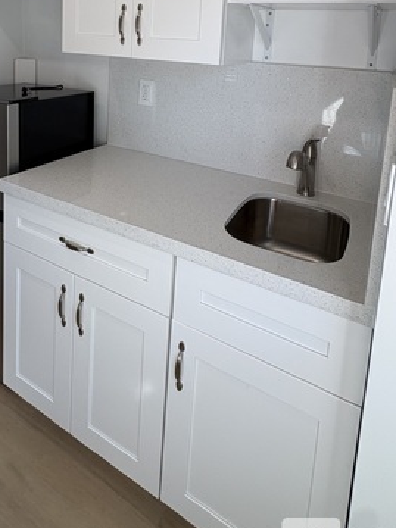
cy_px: 86
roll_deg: -2.7
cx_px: 152
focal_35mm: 26
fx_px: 397
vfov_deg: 60.4
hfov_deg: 52.5
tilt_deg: -6.3
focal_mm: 2.22
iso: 64
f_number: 2.2
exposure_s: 1/120
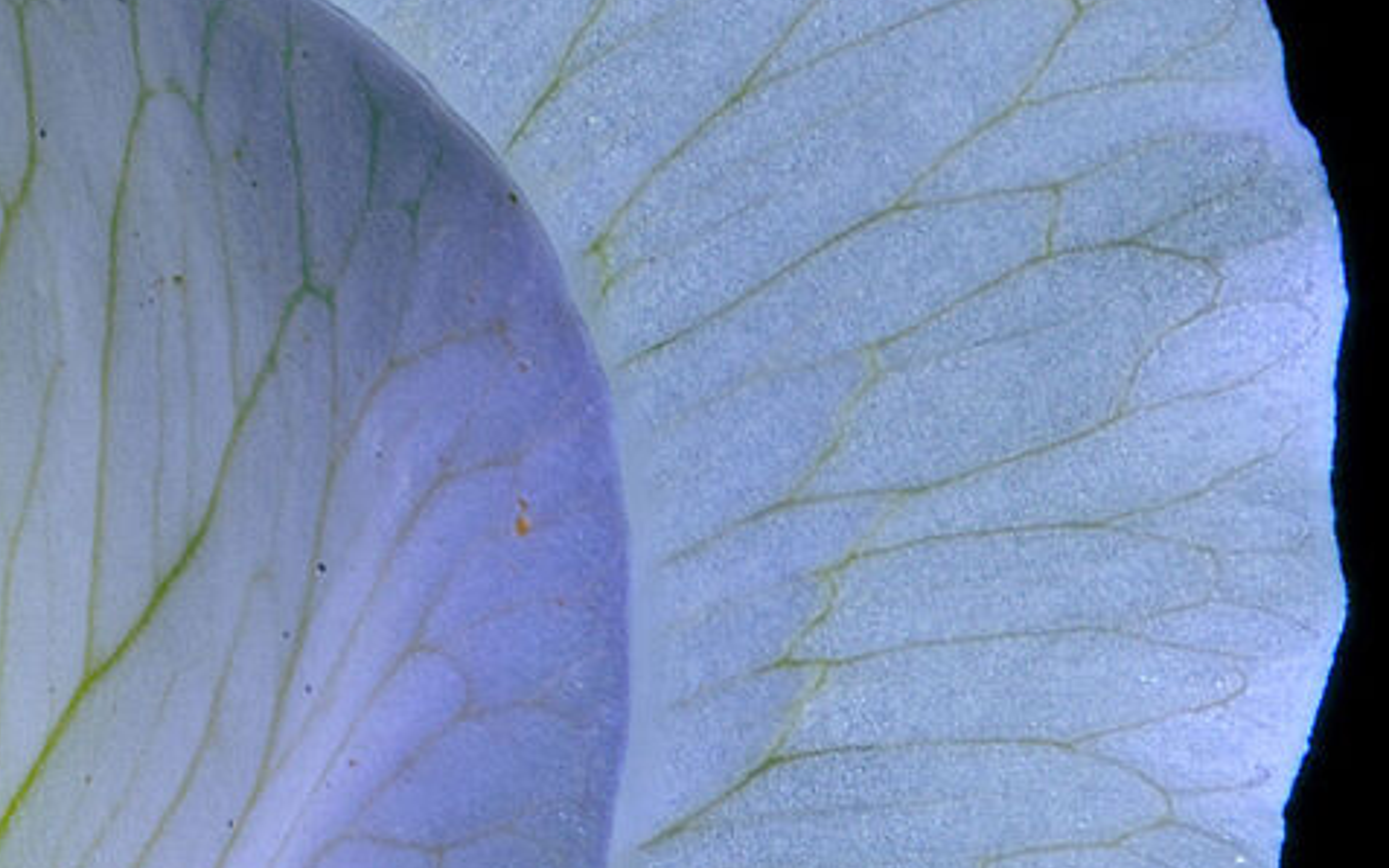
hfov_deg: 2.6
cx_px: -862
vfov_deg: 1.6
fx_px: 30507
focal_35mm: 806
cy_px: 237
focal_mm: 105
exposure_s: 1/50
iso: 400
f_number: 10
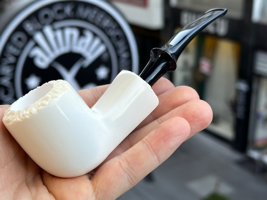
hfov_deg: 31.6
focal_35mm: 61
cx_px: 110
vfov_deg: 24.0
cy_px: 91
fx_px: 470
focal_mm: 6.86
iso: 50
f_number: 1.78
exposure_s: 1/100
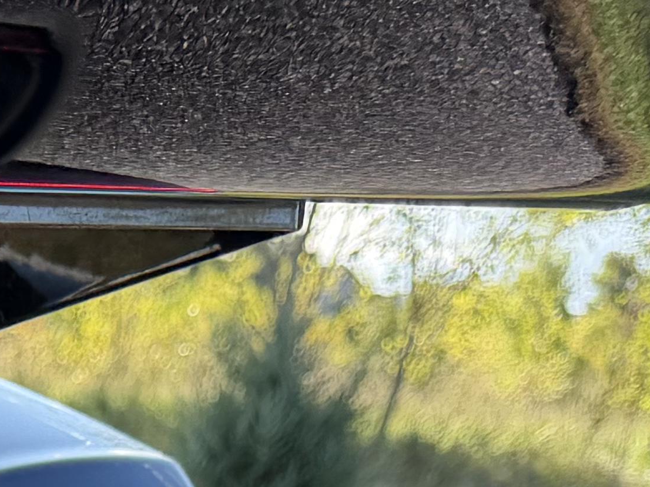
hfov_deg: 14.8
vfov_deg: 10.2
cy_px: 1201
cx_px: -313
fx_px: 2328
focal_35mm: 124
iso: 80
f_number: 1.78
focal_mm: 6.76
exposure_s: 1/632
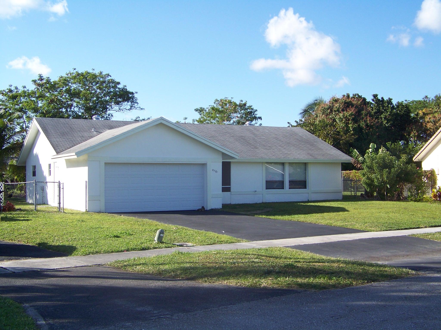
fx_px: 624
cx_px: 220
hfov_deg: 38.9
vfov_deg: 29.7
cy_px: 165
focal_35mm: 49
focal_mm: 7.6
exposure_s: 1/500
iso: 64
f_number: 2.8
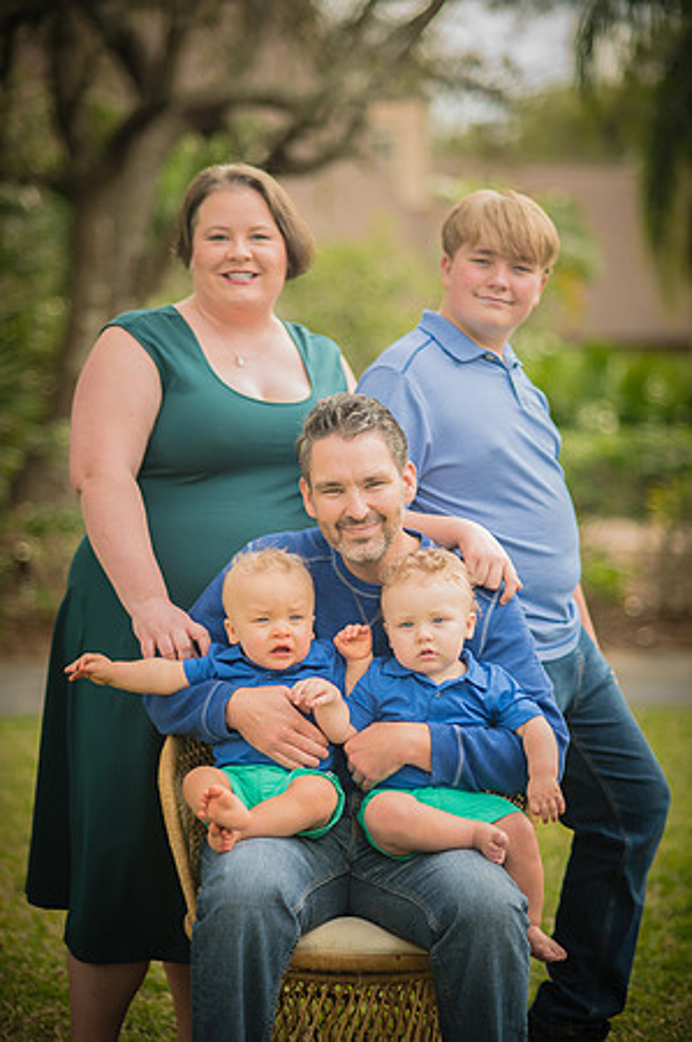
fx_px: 2456
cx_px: 346
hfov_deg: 16.0
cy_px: 521
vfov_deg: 23.9
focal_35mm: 85
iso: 160
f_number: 2
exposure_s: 1/250
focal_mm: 85
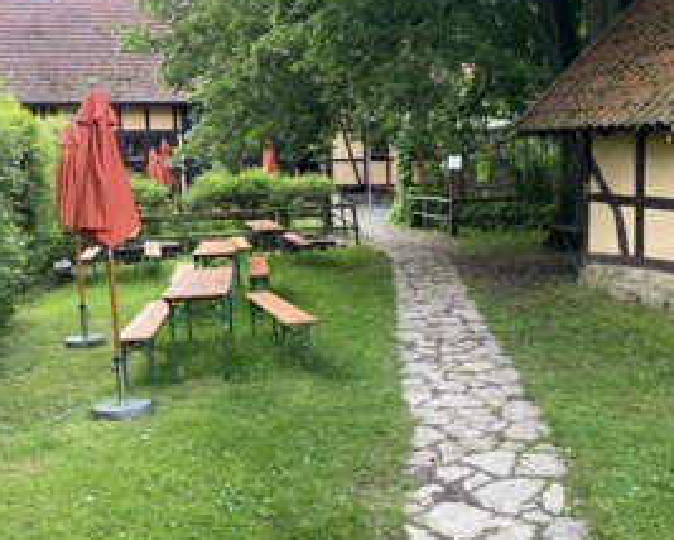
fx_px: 759
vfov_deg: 39.2
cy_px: 280
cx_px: 414
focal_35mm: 38
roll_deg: +1.2
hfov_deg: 47.5
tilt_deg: -9.5
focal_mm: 4.25
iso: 32
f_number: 1.8
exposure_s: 1/127
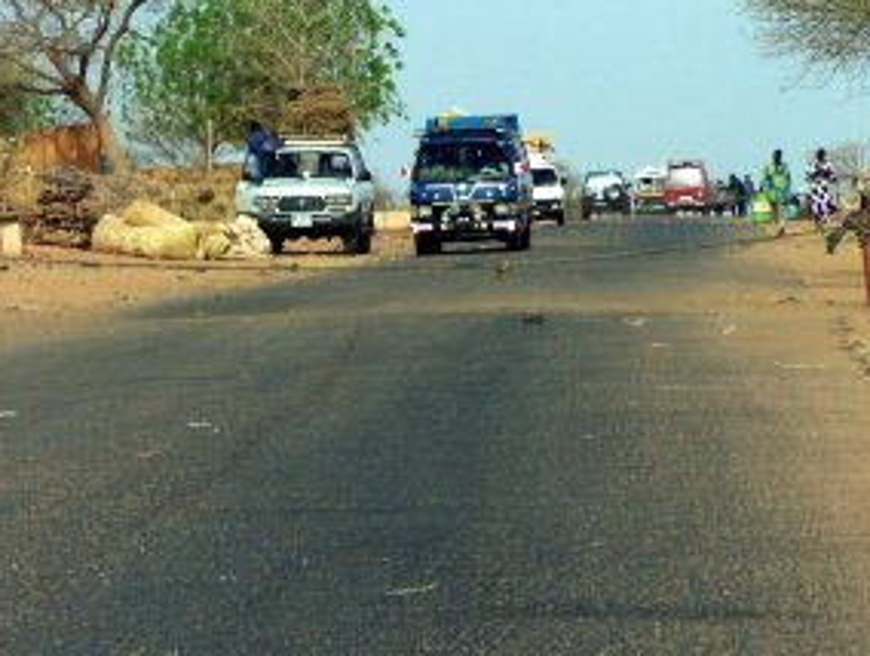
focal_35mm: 220
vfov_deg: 6.8
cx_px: 239
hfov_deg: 9.0
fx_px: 5539
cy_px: 215
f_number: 4.5
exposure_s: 1/500
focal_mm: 23.1
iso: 80
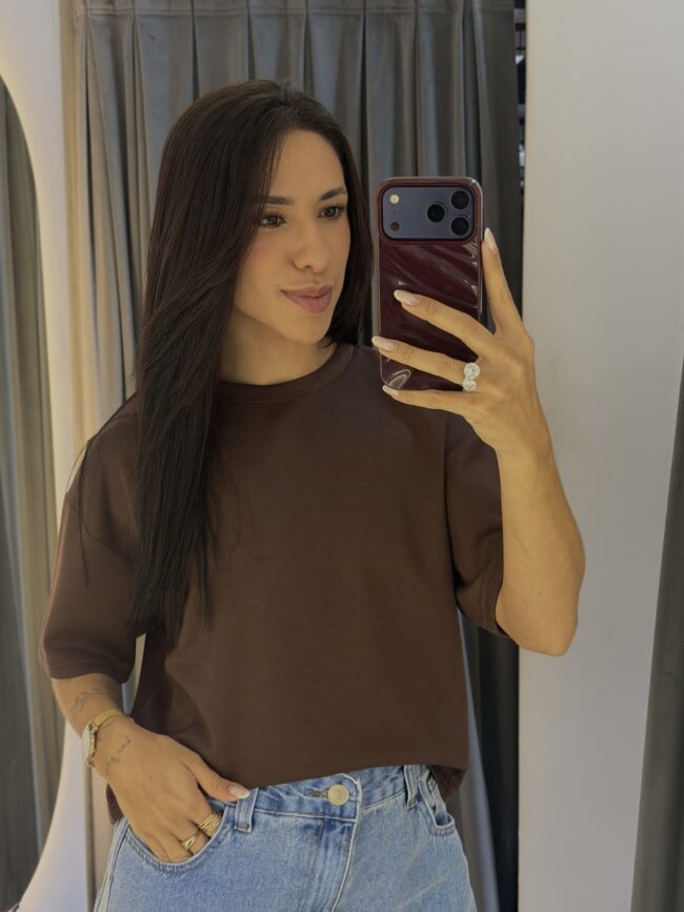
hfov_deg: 30.3
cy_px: 456
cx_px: 342
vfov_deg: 39.7
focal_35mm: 48
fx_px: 1265
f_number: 1.78
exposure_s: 1/60
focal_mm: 6.76
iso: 200
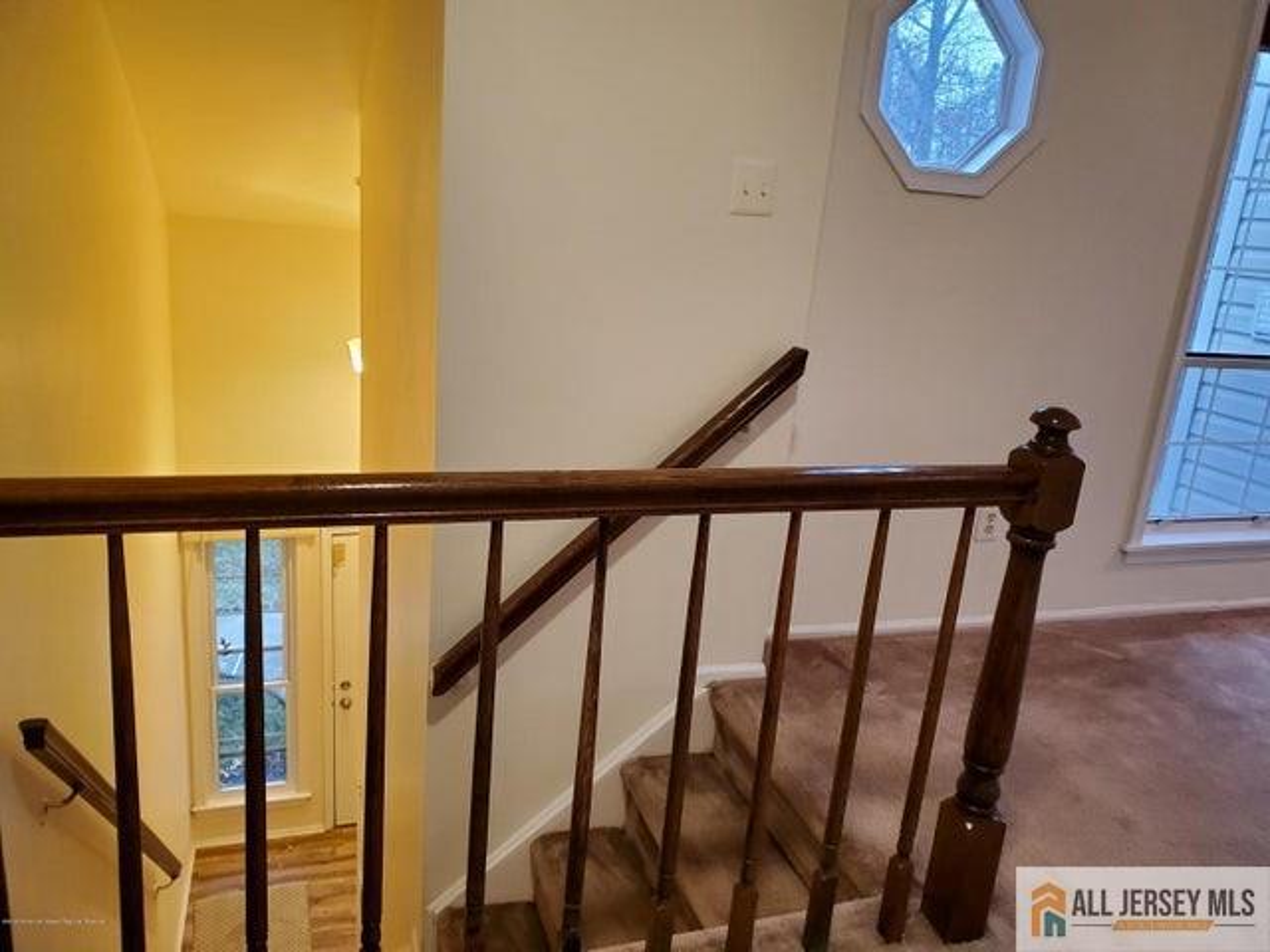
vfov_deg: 53.1
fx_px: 954
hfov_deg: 67.3
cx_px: 635
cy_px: 476
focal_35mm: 26
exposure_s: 1/39
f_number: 2.4
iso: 320
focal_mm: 4.3
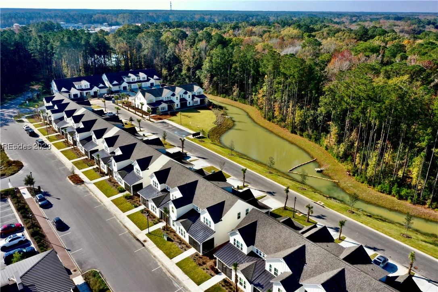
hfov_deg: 65.5
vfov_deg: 46.4
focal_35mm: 28
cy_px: 146
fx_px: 341
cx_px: 219
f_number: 11
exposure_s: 1/60
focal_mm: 10.26
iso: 100
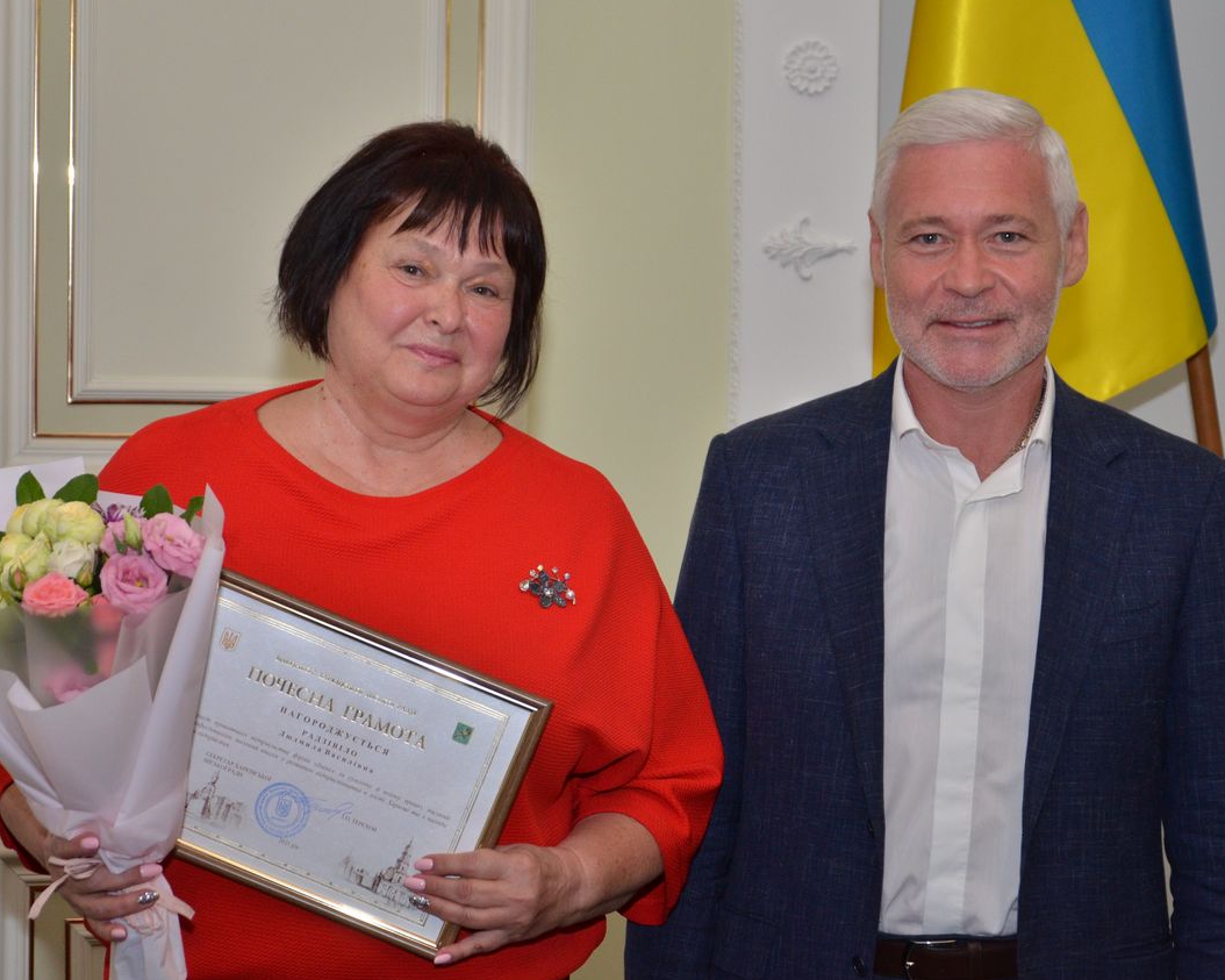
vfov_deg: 15.9
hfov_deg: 19.8
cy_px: 455
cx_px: 580
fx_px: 3516
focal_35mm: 97
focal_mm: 52
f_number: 5
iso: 800
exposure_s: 1/250
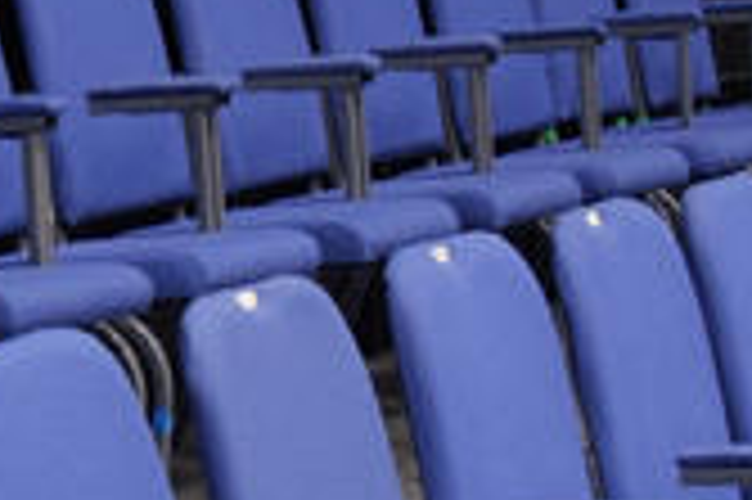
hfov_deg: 10.9
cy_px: 667
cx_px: 248
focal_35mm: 189
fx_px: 3944
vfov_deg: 7.2
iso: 200
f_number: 8
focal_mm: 30
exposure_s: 1.5
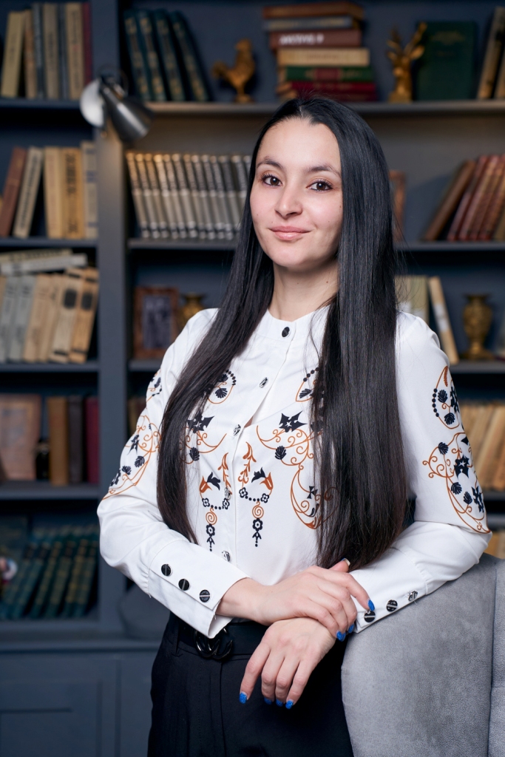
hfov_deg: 18.2
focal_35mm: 75
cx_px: 252
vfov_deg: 27.0
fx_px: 1577
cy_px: 378
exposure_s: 1/125
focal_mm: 75
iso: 160
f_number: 4
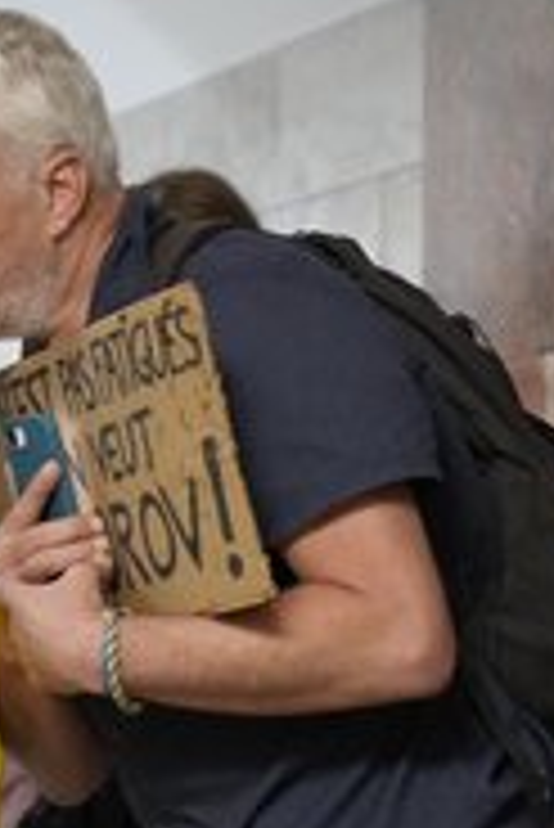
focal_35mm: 163
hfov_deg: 8.3
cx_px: -140
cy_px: 578
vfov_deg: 12.6
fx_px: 3755
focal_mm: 75
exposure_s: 1/160
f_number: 4
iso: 5000
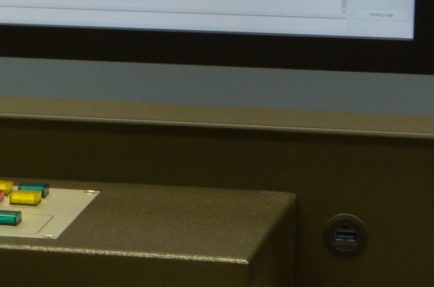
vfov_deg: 4.4
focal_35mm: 313
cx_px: -556
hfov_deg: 6.3
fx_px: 3766
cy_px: -6
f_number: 4.5
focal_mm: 35
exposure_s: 1/80
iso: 400
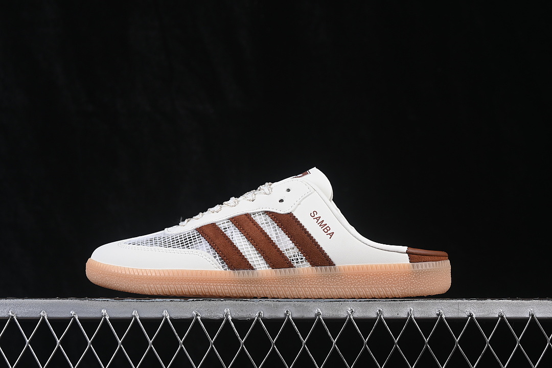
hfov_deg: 27.0
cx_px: 276
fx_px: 1150
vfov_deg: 18.2
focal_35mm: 75
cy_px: 184
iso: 160
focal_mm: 50
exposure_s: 1/80
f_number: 8
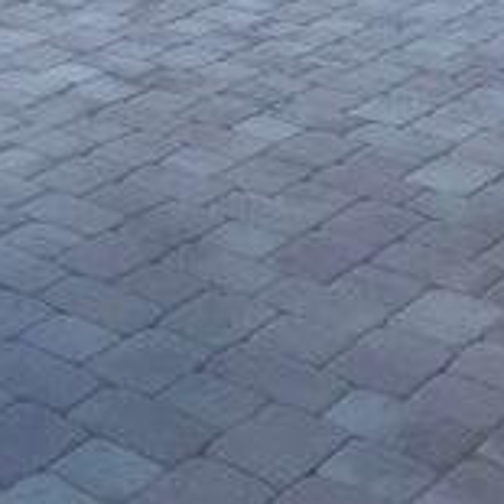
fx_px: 1565
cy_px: -169
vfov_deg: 17.1
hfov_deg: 17.0
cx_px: -189
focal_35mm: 95
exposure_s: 1/1916
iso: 32
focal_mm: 4.2
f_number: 1.6
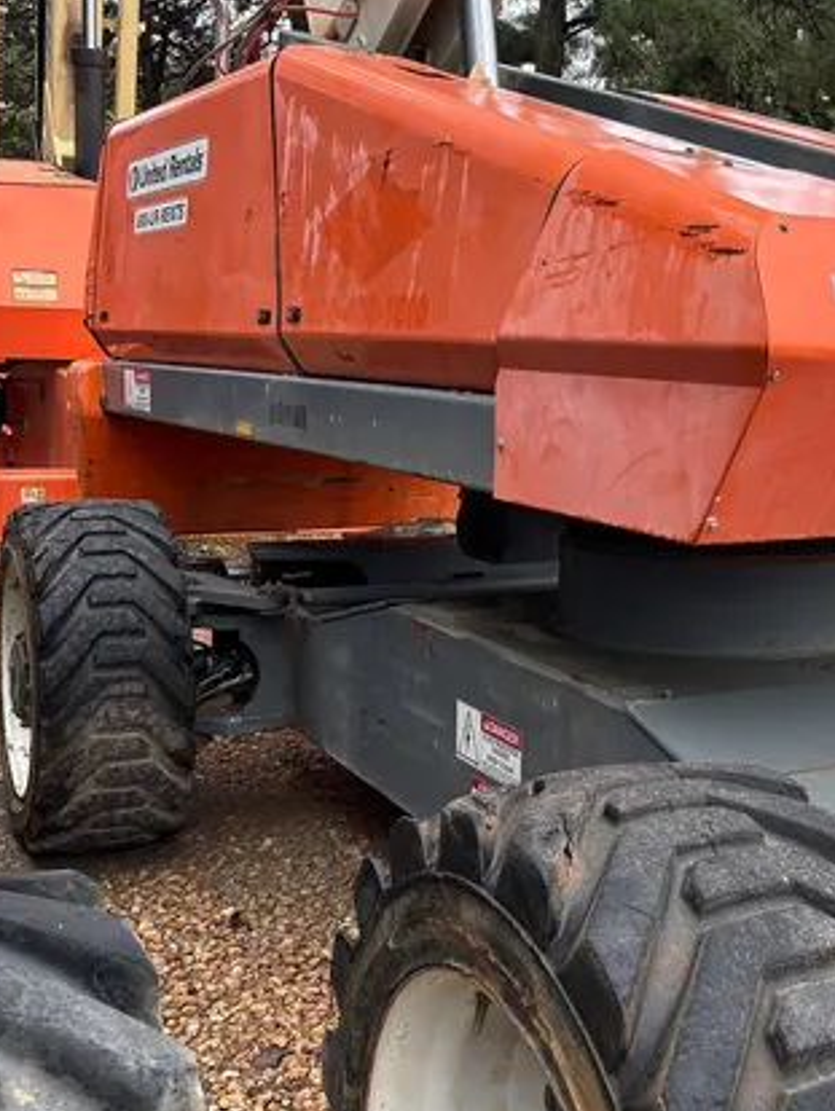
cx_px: 720
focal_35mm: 46
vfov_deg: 41.2
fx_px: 1478
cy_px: 530
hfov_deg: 30.4
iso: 64
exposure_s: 1/355
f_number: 1.6
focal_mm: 5.96
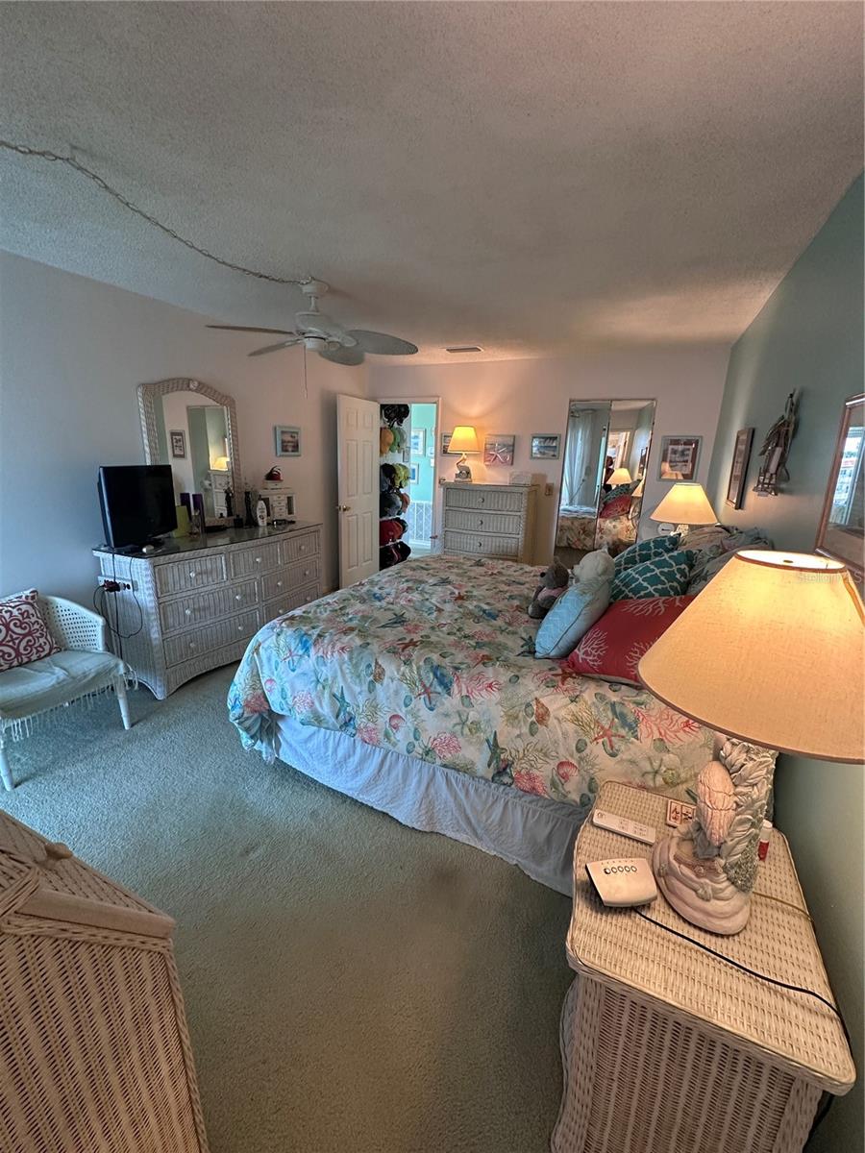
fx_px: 466
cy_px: 576
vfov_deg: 102.1
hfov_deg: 85.7
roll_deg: -1.8
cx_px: 432
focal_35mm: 14
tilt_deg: -13.9
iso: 250
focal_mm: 2.22
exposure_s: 1/120
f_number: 2.2
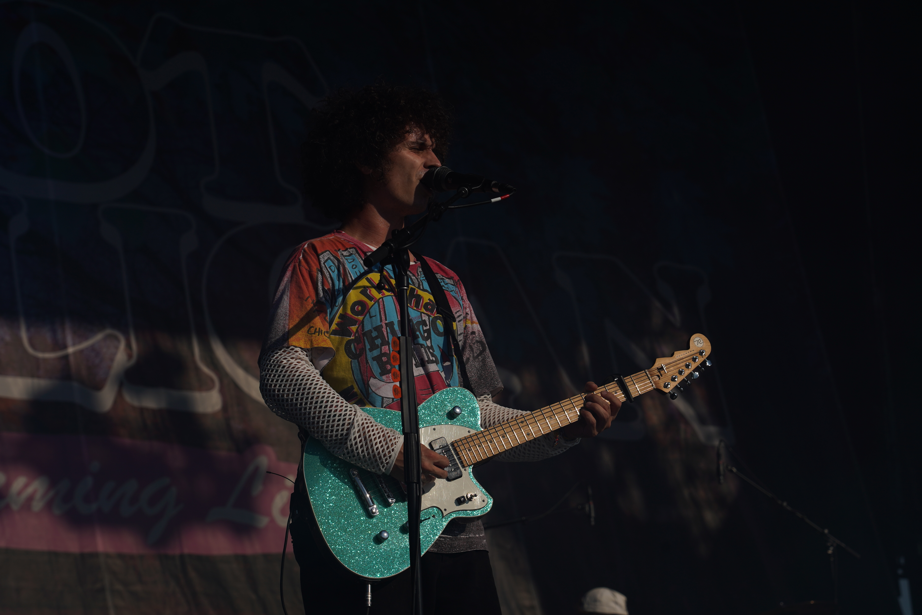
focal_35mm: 105
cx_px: 461
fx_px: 2689
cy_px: 308
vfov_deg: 13.0
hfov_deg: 19.5
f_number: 8
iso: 100
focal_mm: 105
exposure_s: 1/1600
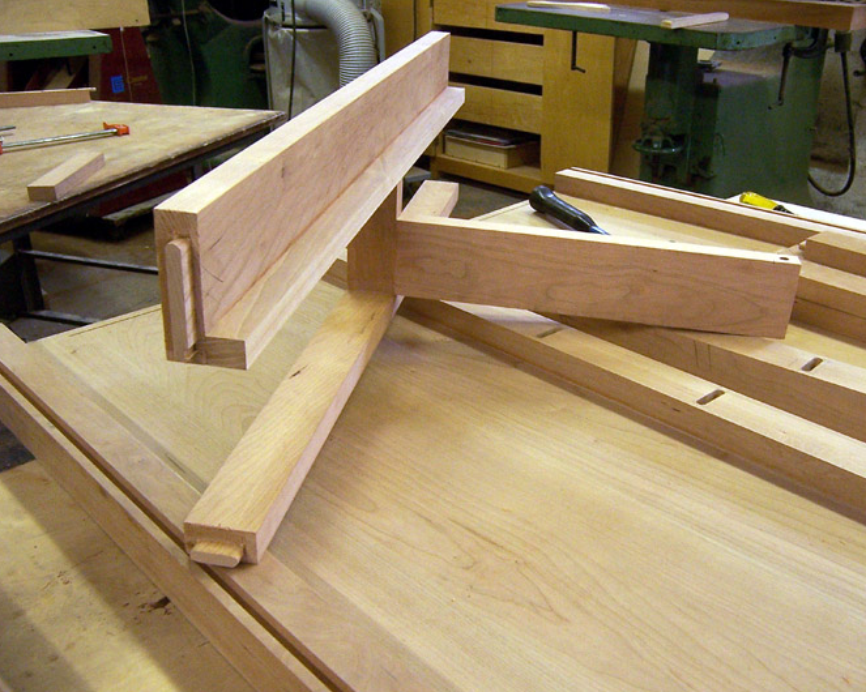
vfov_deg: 42.2
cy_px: 351
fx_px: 897
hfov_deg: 51.5
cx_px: 462
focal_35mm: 35
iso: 140
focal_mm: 5.5
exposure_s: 1/30
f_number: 3.4
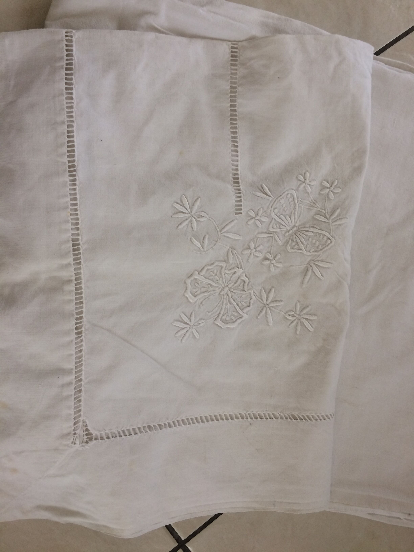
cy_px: 276
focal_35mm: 29
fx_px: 462
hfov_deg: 48.2
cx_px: 207
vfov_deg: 61.7
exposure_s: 1/33
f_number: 2.2
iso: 50
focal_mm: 4.15
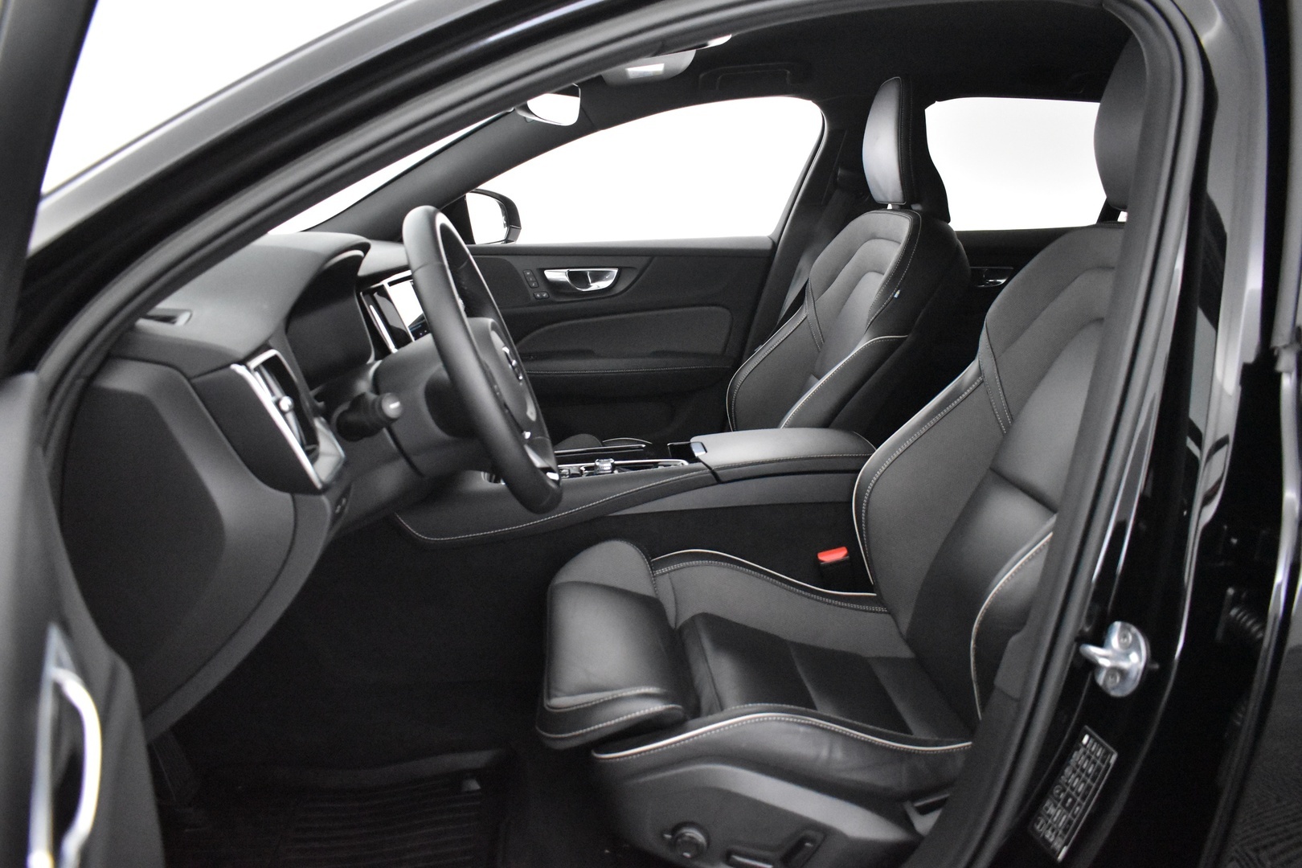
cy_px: 434
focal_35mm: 27
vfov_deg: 47.9
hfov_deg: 67.4
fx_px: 976
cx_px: 651
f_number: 4
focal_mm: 18
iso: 8000
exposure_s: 1/60
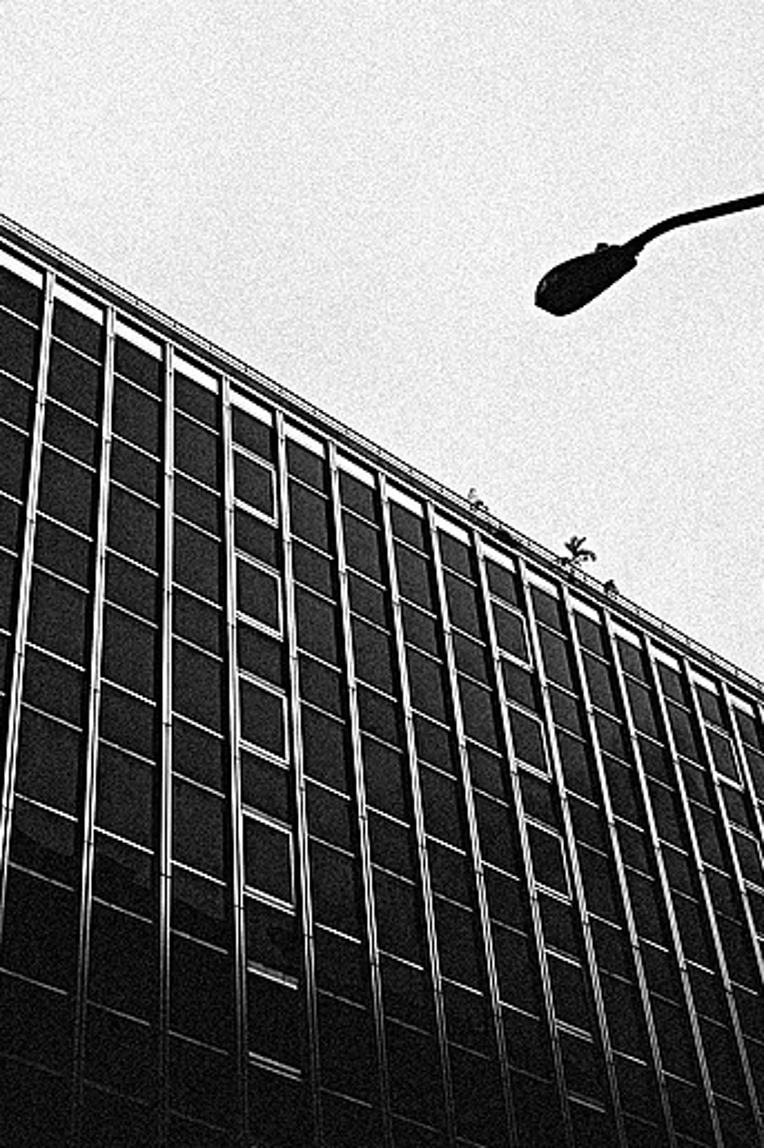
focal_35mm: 53
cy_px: 571
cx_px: 183
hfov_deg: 25.2
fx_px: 1688
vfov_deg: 37.5
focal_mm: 18.3
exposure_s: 1/250
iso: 160
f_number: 2.8
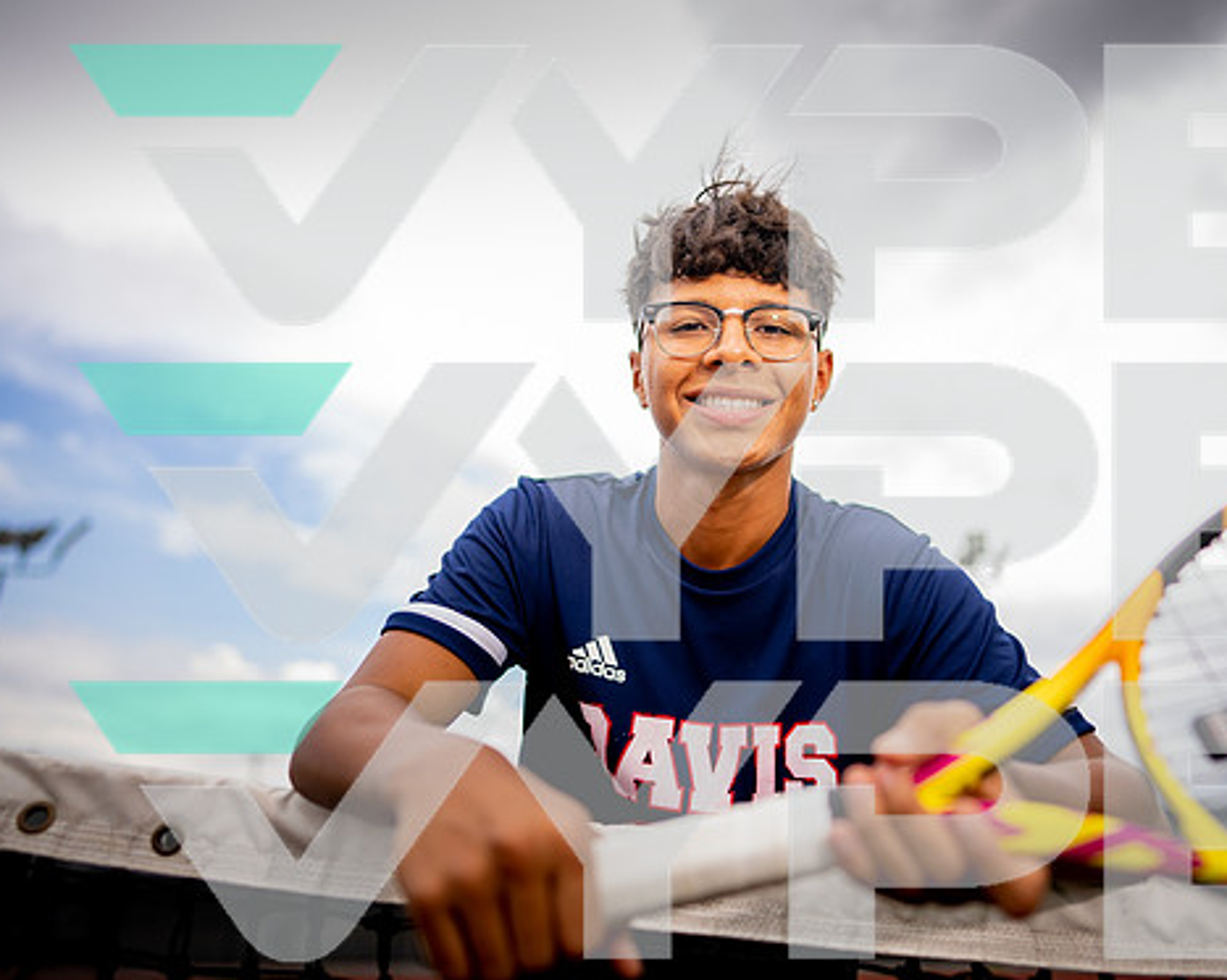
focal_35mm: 28
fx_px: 1016
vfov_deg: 51.5
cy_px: 503
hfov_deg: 61.6
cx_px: 746
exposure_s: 1/1250
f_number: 1.4
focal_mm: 24
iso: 50
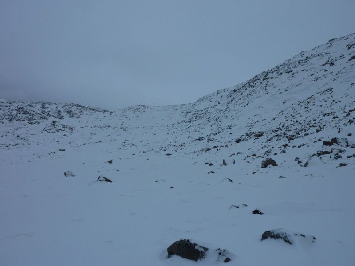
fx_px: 256
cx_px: 178
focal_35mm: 25
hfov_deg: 69.4
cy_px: 133
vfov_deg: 54.9
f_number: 5.6
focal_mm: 4.1
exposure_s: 1/800
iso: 80
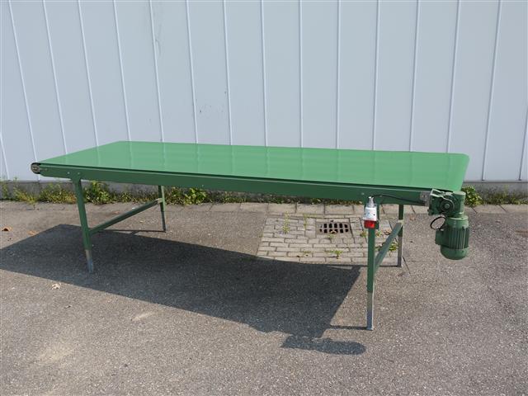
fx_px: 519
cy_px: 198
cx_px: 264
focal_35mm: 34
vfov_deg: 41.8
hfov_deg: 54.0
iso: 100
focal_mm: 17
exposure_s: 1/320
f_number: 7.1
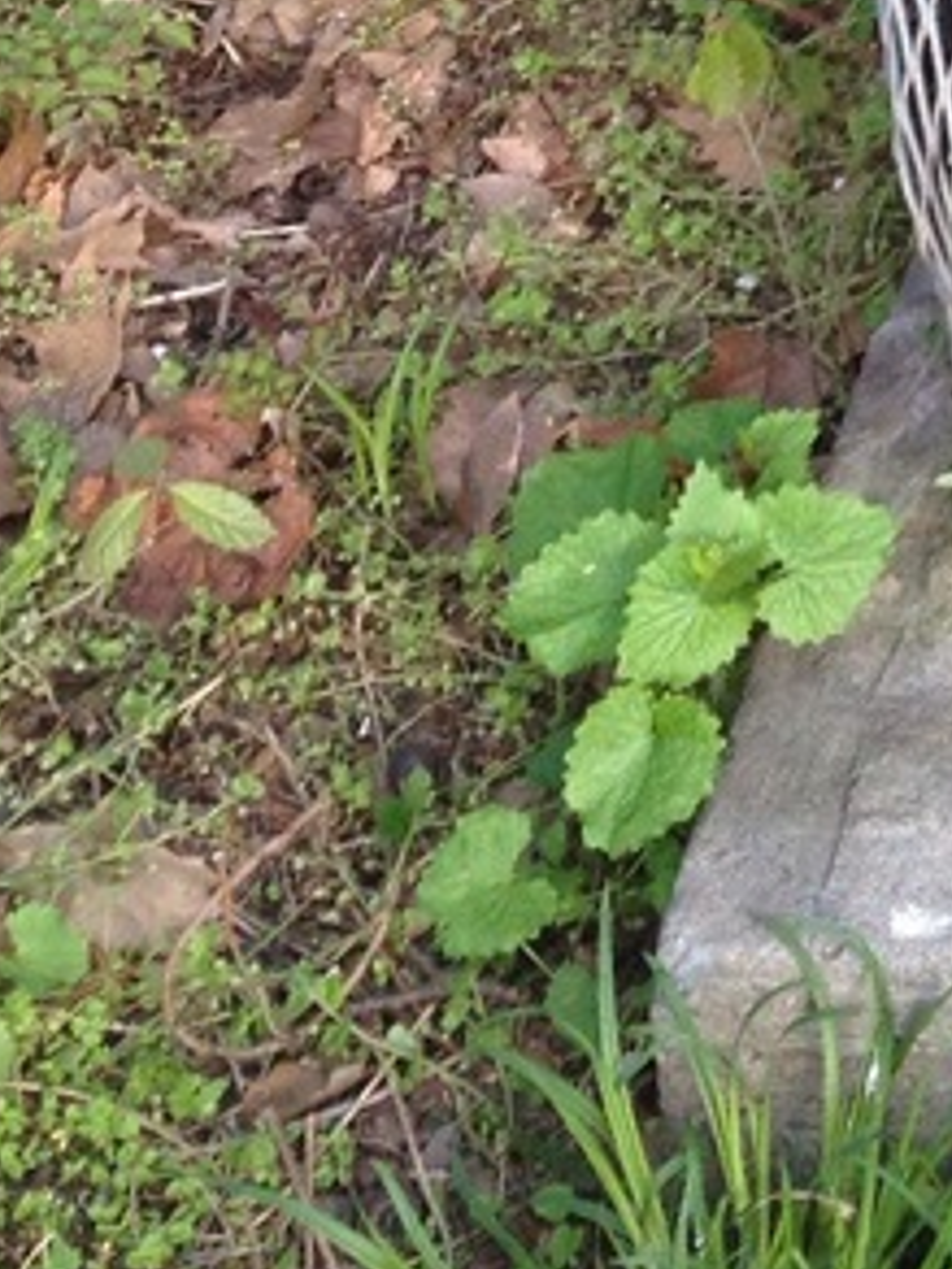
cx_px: 1539
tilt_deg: -26.7
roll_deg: +0.1
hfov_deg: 9.9
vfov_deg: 12.7
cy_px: -891
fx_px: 5280
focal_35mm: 144
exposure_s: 1/120
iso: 80
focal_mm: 4.28
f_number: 2.4
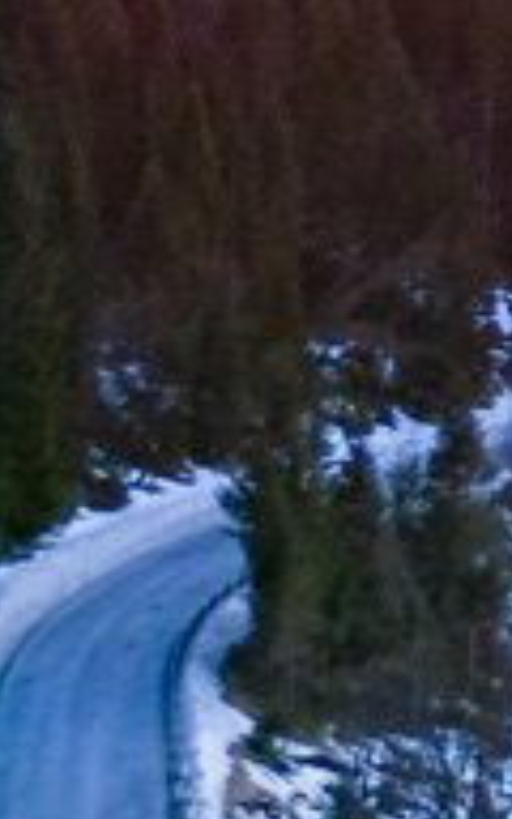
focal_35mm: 136
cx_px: 2176
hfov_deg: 6.9
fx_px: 3036
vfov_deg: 14.7
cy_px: -243
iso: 100
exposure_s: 1/120
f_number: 1.7
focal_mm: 6.72
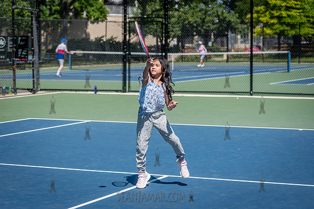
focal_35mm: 92
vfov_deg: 14.9
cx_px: 157
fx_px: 803
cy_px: 105
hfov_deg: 22.1
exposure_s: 1/1600
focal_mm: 92
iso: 200
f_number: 5
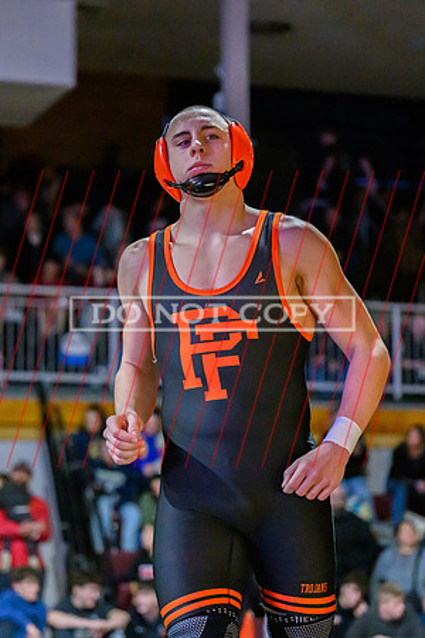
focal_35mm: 112
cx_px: 208
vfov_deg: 18.3
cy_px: 319
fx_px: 1978
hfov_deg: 12.3
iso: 12800
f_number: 2.8
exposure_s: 1/500
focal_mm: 74
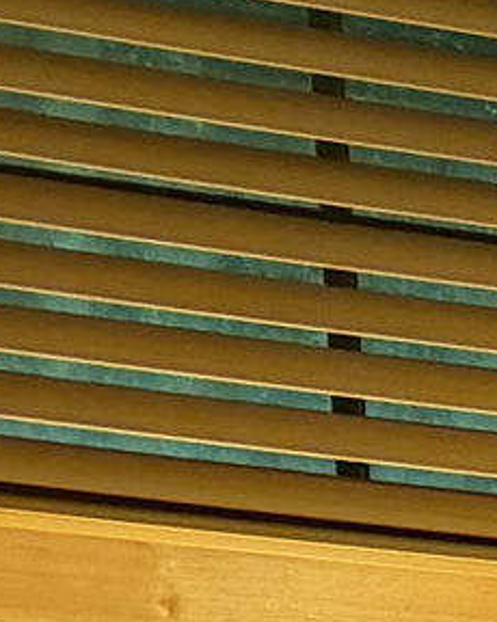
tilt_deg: -8.4
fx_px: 4252
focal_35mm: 231
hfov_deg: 4.8
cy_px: 2067
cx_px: 2934
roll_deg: -0.1
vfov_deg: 7.2
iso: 250
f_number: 1.78
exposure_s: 1/60
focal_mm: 6.76
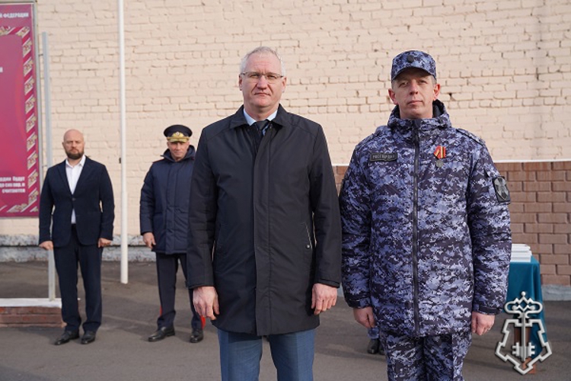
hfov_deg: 42.7
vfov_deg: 29.2
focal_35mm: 46
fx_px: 730
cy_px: 190
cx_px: 286
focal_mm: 46
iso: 100
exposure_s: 1/250
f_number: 4
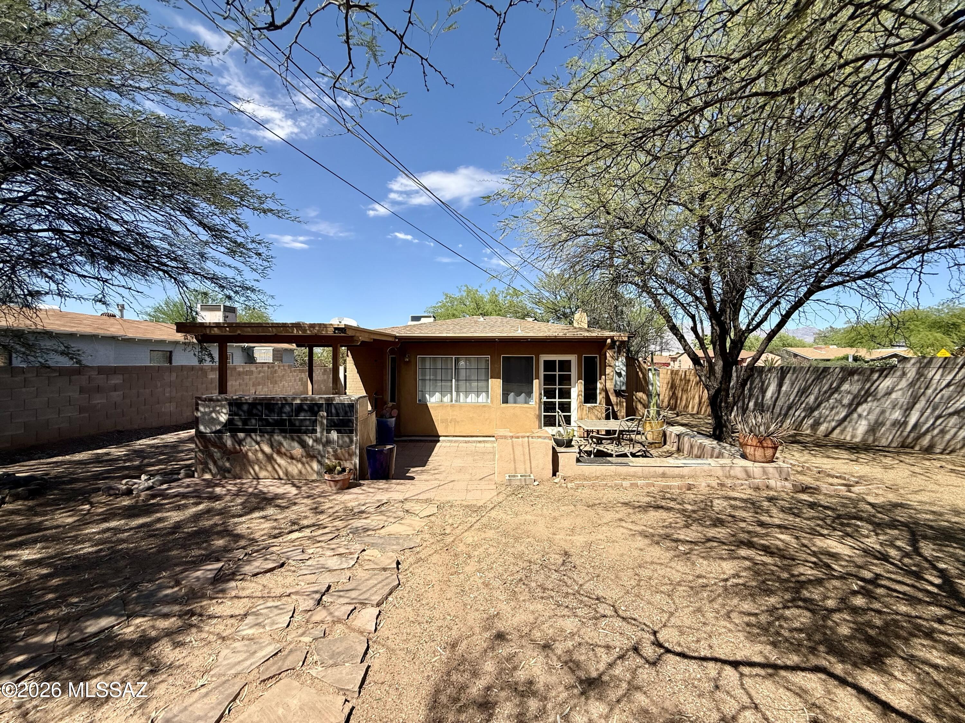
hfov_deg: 102.1
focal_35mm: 14
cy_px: 362
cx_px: 482
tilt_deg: +0.3
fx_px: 390
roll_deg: -0.5
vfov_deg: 85.7
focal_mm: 2.22
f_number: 2.2
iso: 50
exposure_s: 1/1901
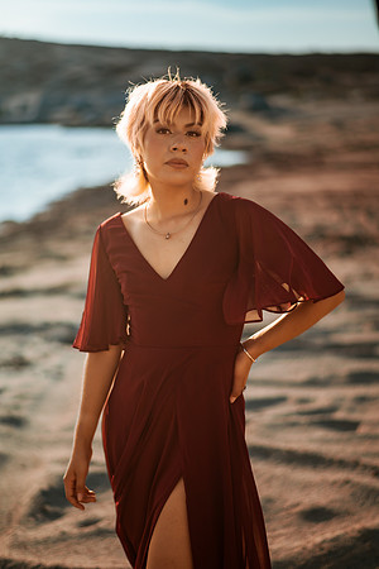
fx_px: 916
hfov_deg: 23.4
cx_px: 190
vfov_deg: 34.5
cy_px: 284
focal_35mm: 58
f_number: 1.4
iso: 100
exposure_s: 1/8000
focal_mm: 58
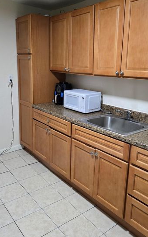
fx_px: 194
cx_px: 71
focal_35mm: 30
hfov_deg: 41.8
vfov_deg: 62.8
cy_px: 108
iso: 640
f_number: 1.8
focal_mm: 5.4
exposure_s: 1/60
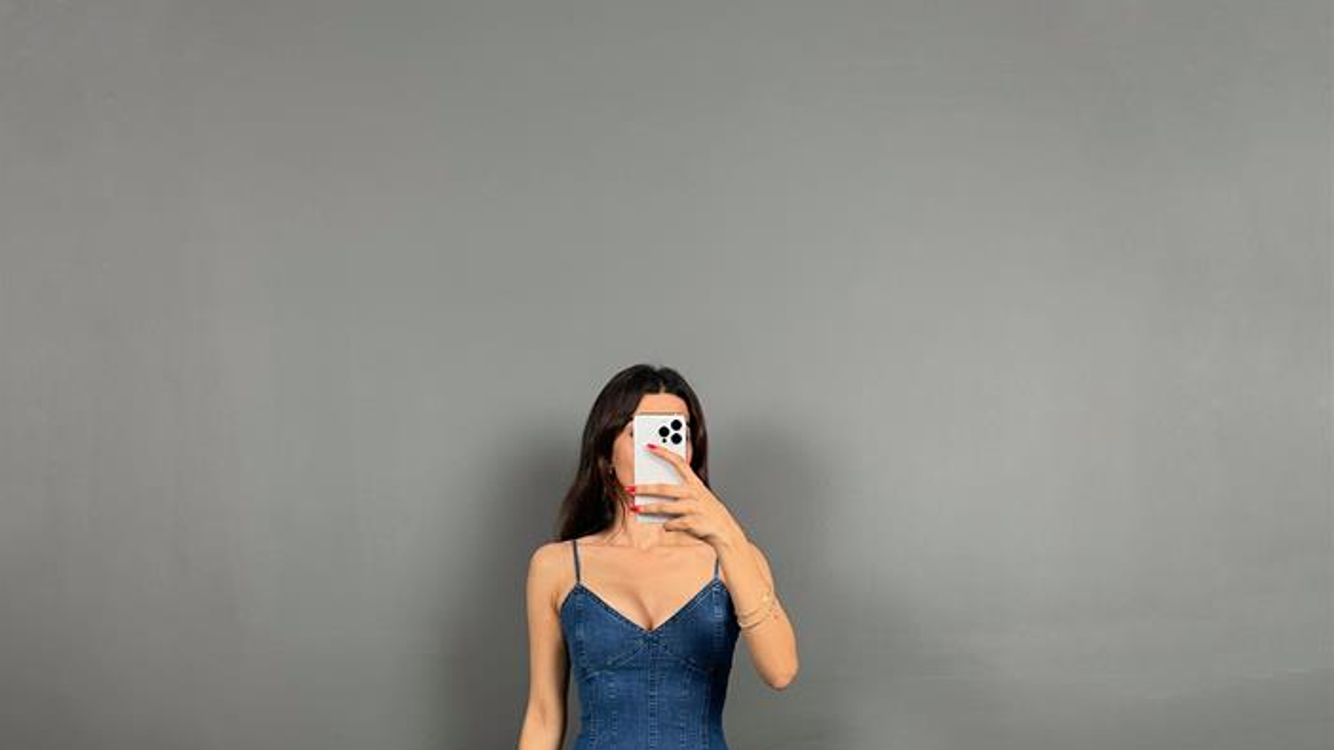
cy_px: 725
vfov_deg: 31.5
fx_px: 1238
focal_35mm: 35
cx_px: 666
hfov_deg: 56.6
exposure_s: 1/121
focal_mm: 6.86
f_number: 1.78
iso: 125
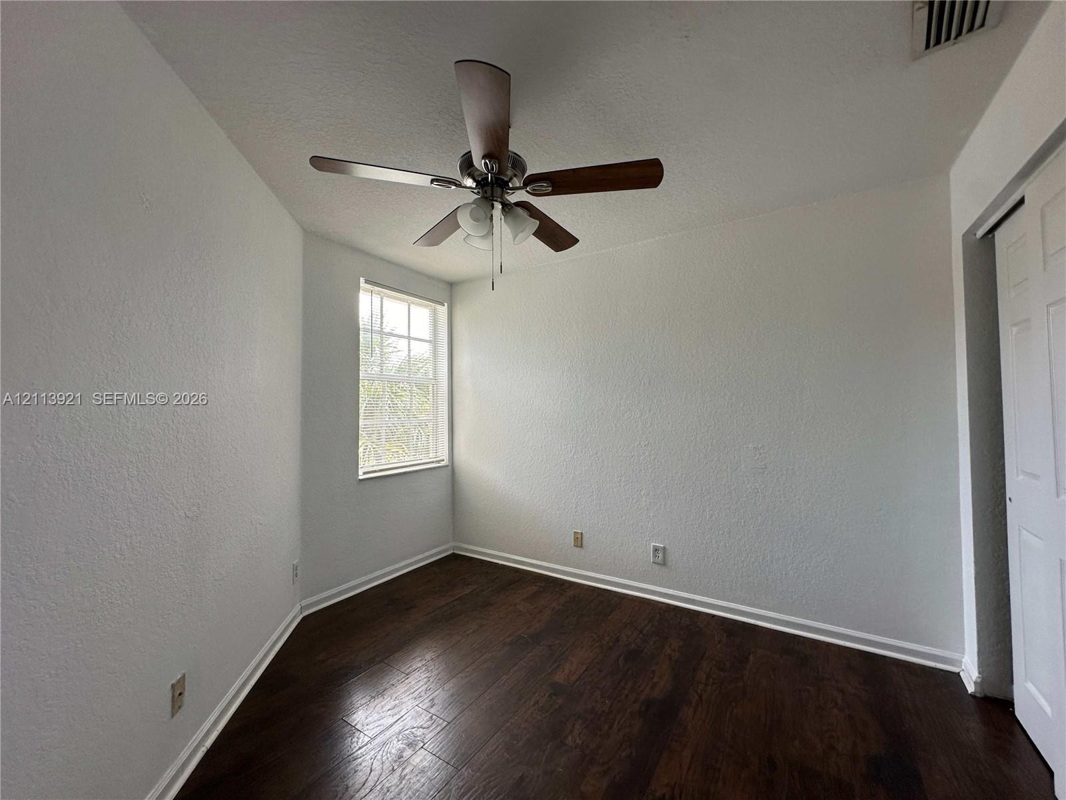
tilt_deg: +1.2
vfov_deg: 85.7
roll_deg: +0.1
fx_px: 431
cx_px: 533
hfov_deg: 102.1
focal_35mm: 14
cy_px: 400
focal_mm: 2.22
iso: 80
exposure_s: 1/99
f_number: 2.2
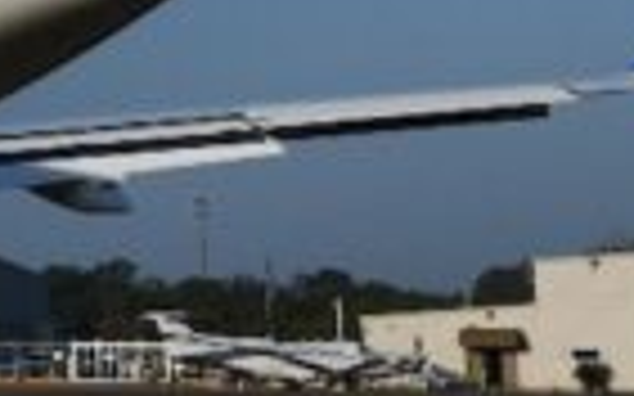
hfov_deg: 6.1
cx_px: -958
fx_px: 5613
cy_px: -421
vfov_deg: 4.0
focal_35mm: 325
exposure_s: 1/5000
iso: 400
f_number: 5.6
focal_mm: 44
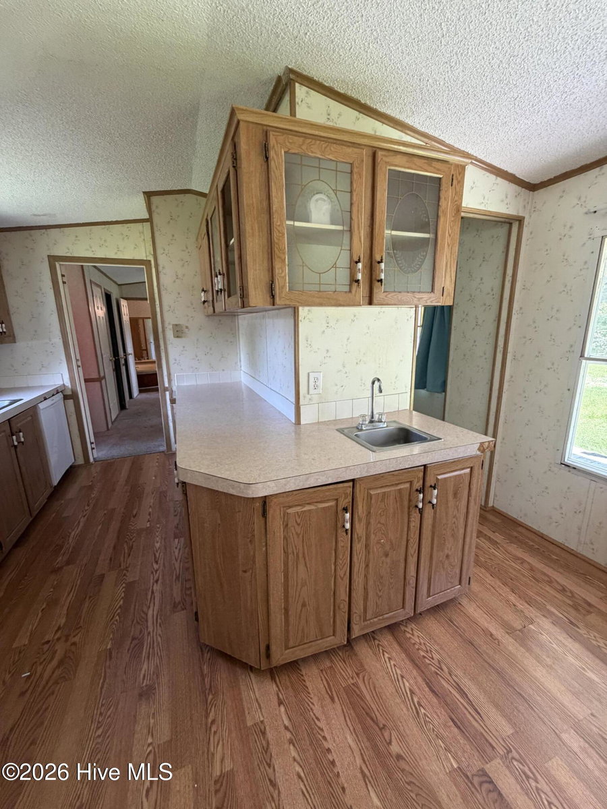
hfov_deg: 85.7
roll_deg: +2.4
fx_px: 327
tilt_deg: -11.6
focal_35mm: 14
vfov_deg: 102.1
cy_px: 404
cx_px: 304
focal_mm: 2.22
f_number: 2.2
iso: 320
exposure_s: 1/91
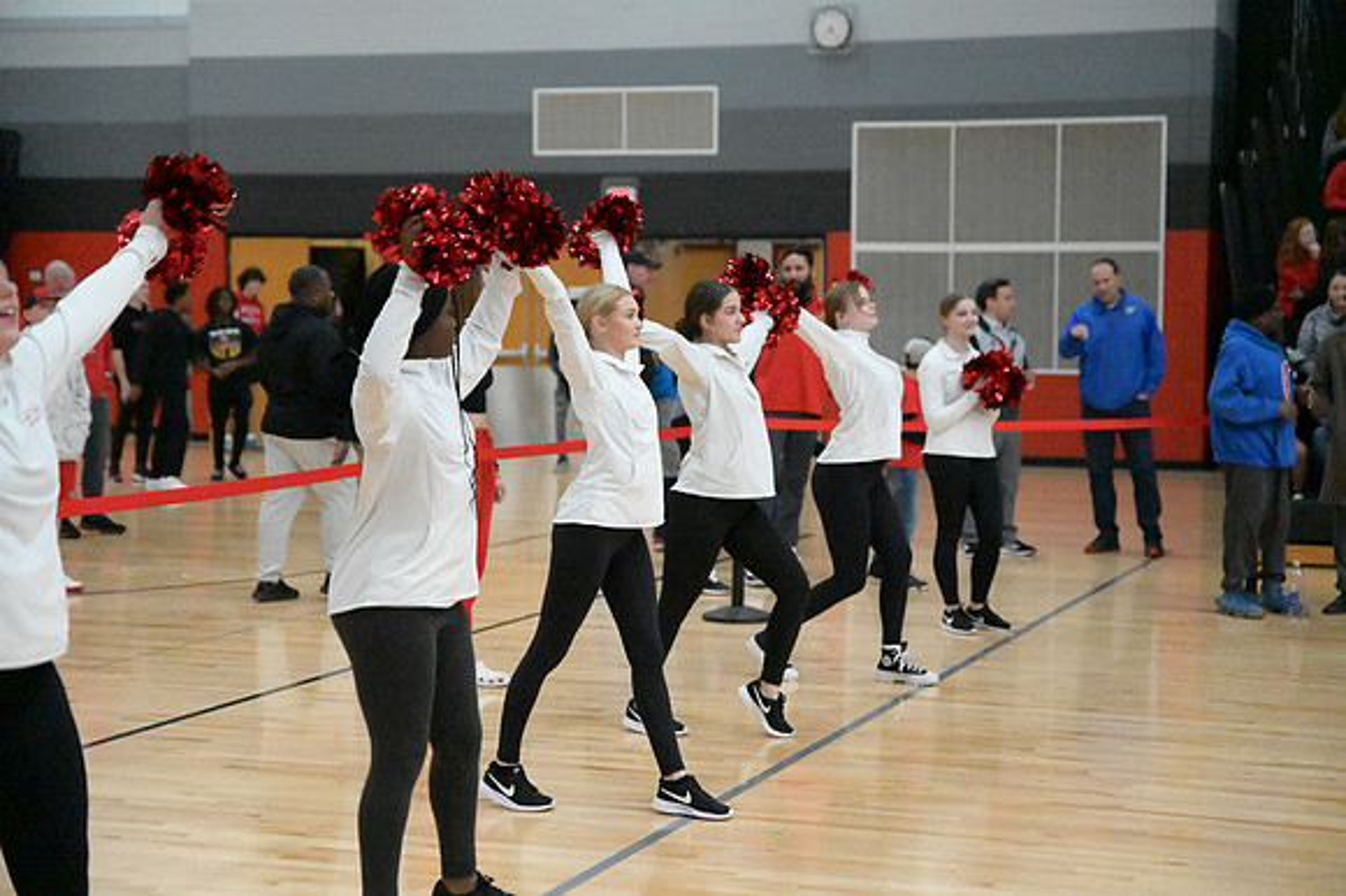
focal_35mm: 70
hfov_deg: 28.9
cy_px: 448
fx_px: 2616
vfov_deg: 19.4
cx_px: 673
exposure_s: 1/8000
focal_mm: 70
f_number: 2.8
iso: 51200
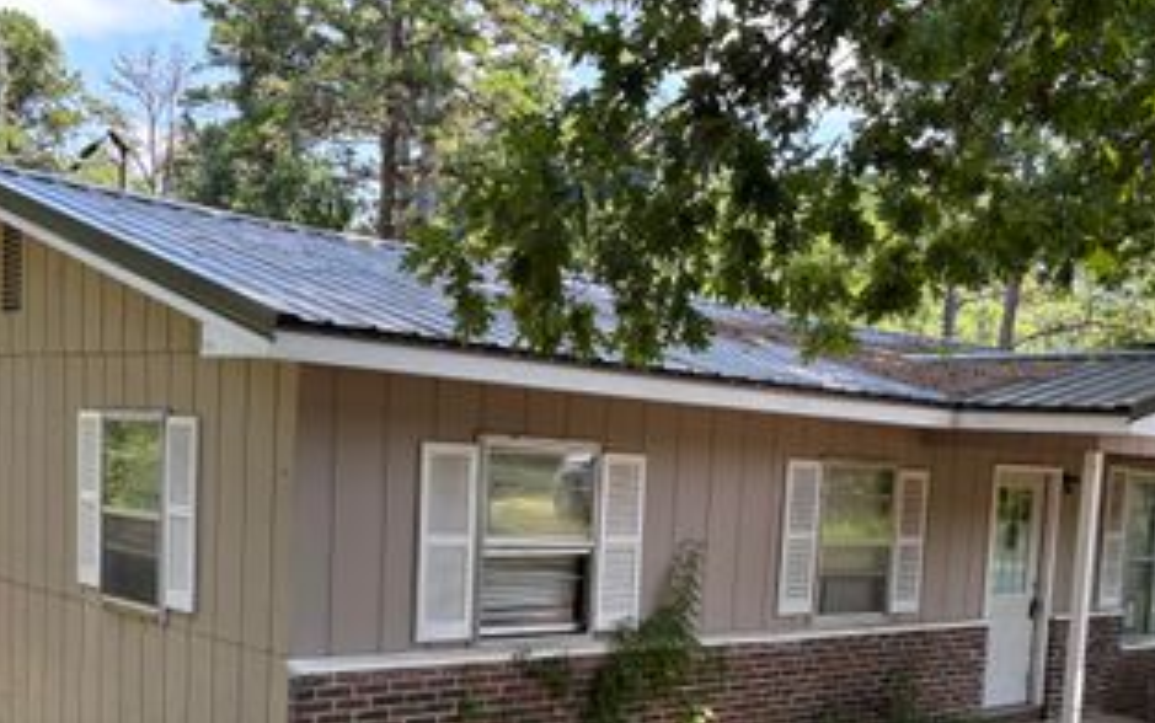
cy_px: 596
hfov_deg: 45.1
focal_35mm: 44
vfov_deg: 28.5
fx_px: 1386
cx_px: 679
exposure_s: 1/324
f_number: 1.6
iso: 50
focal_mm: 5.96
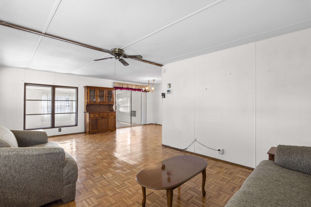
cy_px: 104
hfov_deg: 95.0
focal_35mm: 16
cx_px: 156
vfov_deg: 72.1
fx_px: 143
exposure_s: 1/13
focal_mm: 11
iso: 320
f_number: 6.3
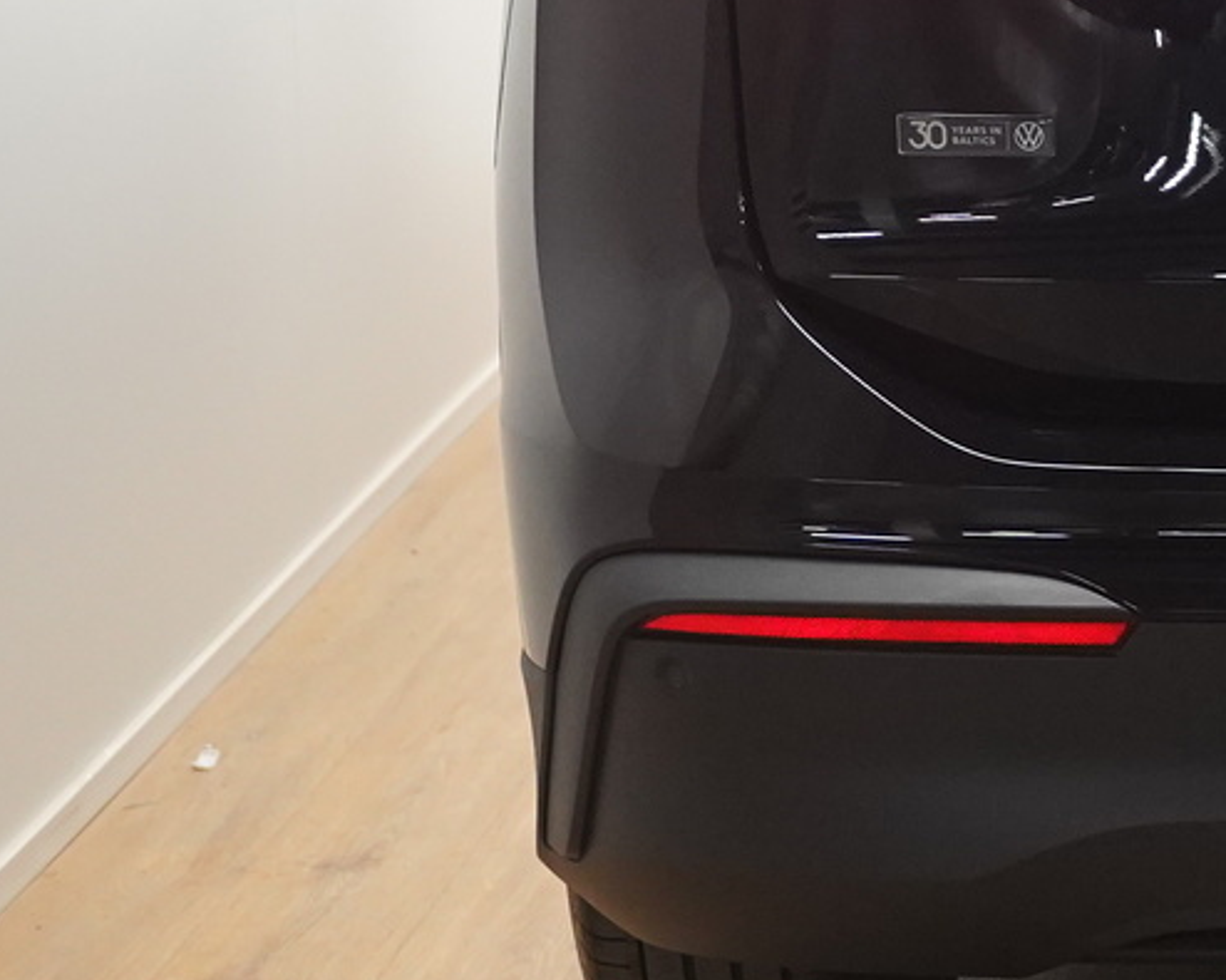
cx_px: 1851
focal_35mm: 158
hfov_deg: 11.7
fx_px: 5732
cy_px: 172
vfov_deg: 9.7
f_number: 2.8
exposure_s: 1/160
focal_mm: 34.8
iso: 2500
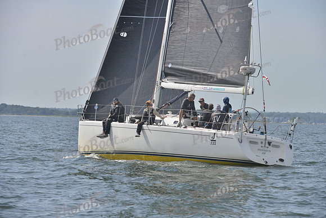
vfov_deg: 6.9
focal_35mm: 200
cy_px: 109
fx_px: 1811
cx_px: 163
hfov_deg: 10.3
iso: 280
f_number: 8
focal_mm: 200
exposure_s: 1/1000
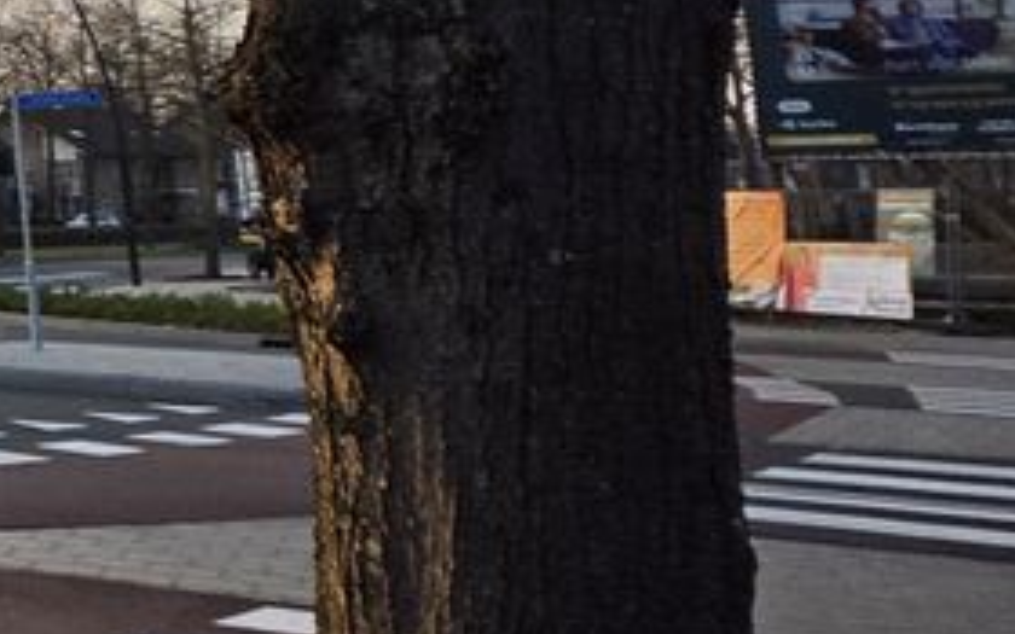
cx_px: -1146
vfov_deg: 21.3
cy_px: 22
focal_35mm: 59
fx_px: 1632
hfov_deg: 17.9
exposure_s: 1/2043
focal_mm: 2.2
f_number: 1.9
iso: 32
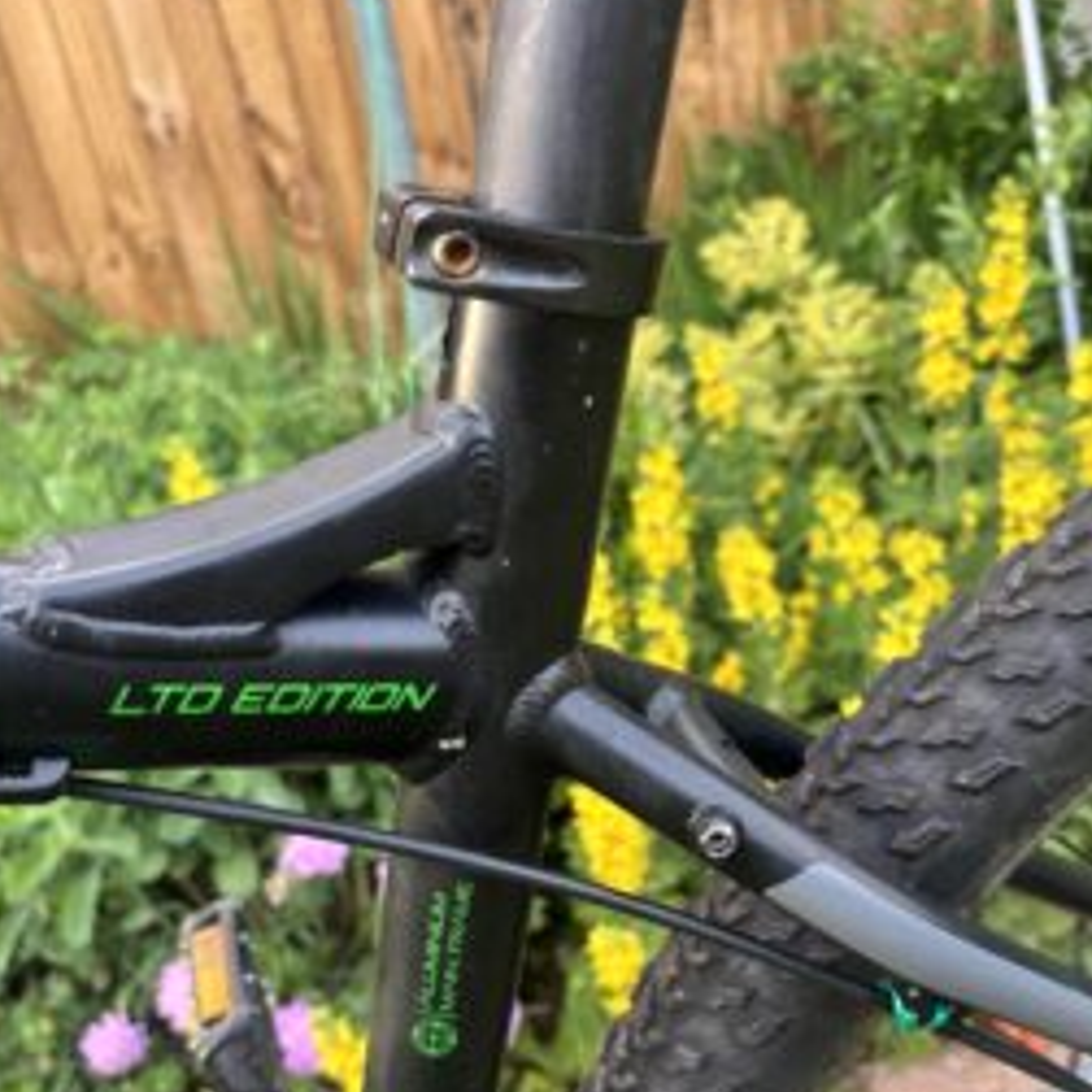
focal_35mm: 33
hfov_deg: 49.7
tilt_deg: -30.2
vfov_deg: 48.9
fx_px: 1178
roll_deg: +7.8
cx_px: 574
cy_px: 722
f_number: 1.6
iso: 125
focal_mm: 5.96
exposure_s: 1/102
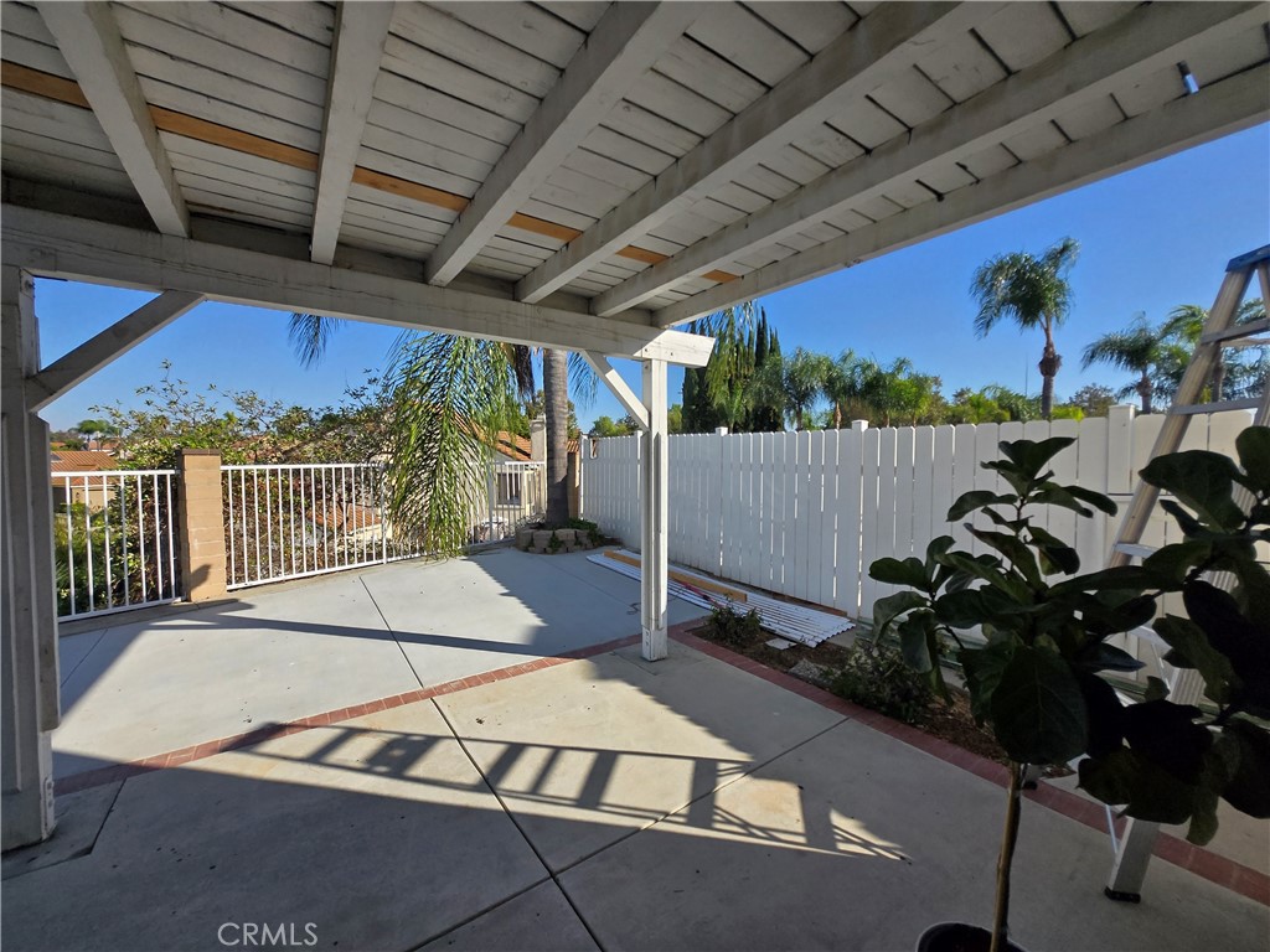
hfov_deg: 106.2
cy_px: 476
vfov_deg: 89.9
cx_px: 635
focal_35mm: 13
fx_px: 477
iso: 80
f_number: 2.2
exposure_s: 1/2000
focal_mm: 1.7
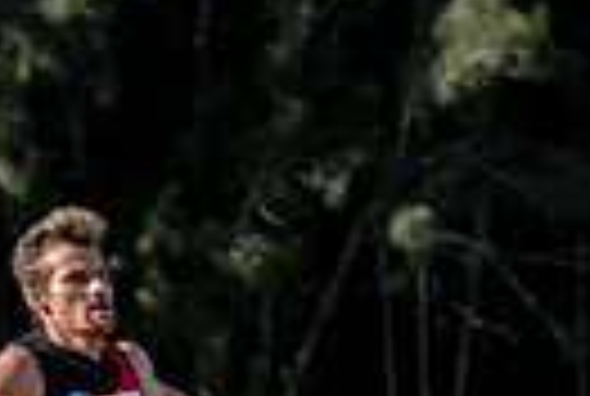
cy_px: 380
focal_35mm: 531
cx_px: 1248
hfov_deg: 3.8
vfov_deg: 2.6
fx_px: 8722
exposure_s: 1/2500
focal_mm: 80
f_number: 6.3
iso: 800
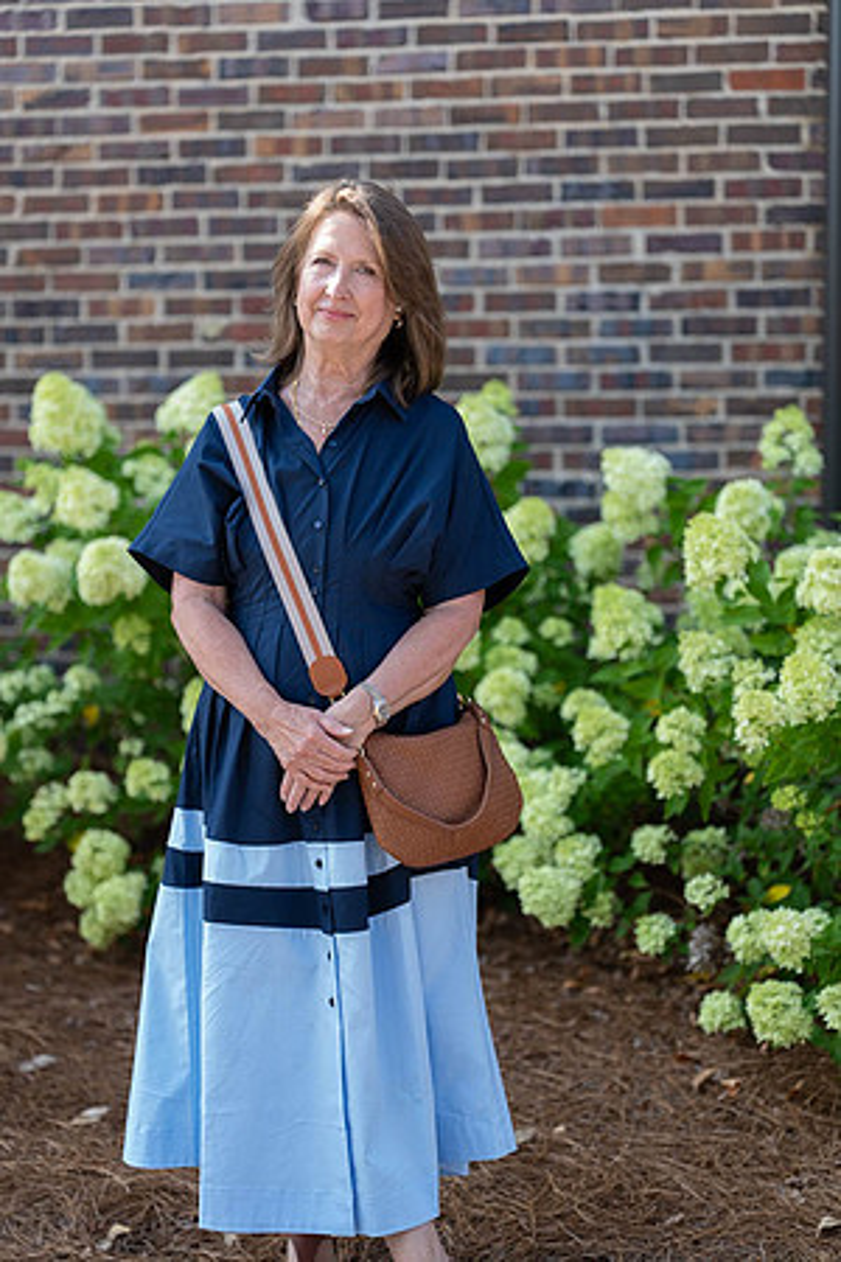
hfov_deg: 19.5
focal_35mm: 70
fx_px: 2453
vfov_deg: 28.8
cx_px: 420
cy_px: 631
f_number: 2
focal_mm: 70
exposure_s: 1/400
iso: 80
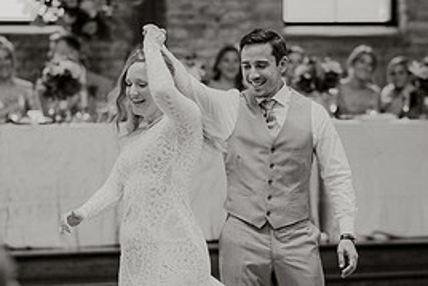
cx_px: 216
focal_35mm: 176
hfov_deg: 11.7
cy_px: 136
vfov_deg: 7.8
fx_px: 2093
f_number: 2
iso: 125
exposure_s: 1/160
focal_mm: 105
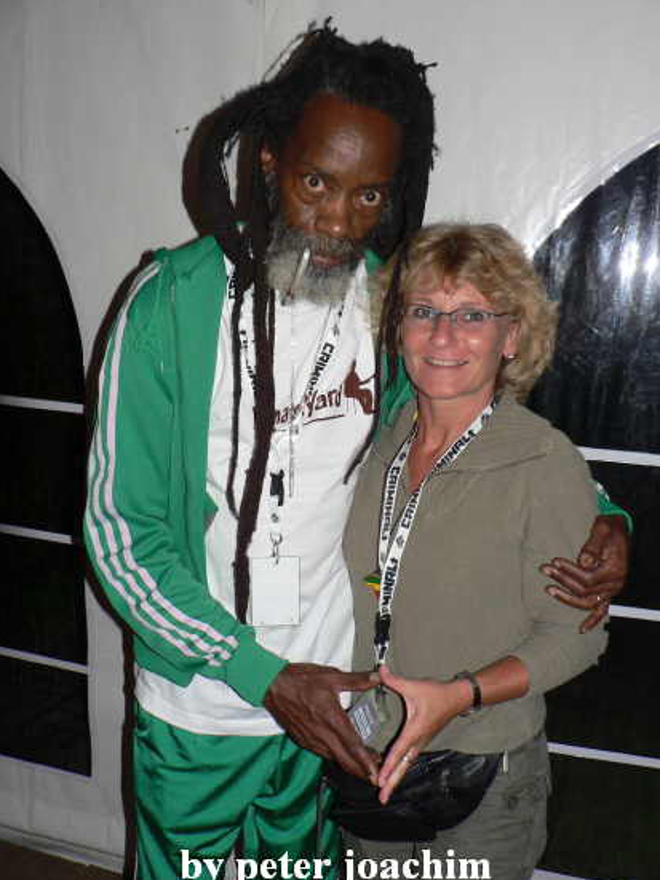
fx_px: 916
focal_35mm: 36
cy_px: 435
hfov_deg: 39.6
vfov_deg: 51.4
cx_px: 336
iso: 100
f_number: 2.8
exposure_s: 1/60
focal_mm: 6
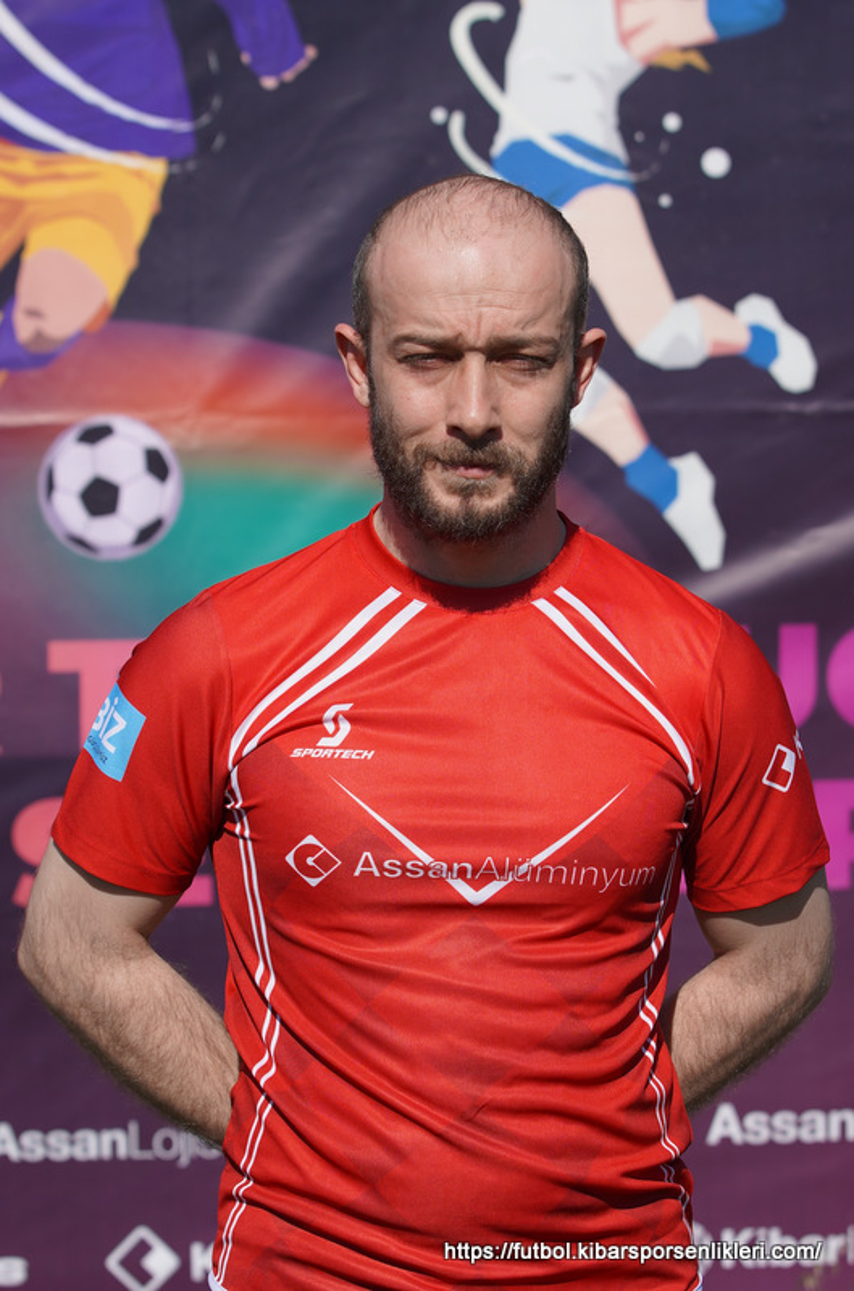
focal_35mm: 105
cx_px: 427
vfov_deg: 19.5
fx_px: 3757
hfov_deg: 13.0
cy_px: 646
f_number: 5
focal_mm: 70
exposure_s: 1/1000
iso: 100
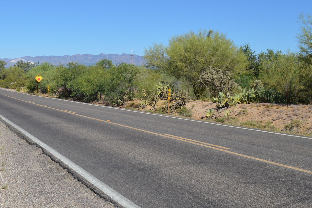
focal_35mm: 51
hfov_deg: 37.4
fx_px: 442
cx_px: 57
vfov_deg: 26.2
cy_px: 63
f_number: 9
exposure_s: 1/320
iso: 100
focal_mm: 18
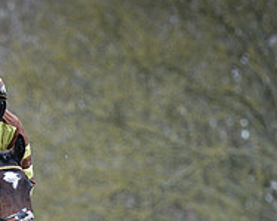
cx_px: 192
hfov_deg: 2.6
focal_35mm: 738
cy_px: 289
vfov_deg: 2.1
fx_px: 6041
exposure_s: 1/1250
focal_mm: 150
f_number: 2.8
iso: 400
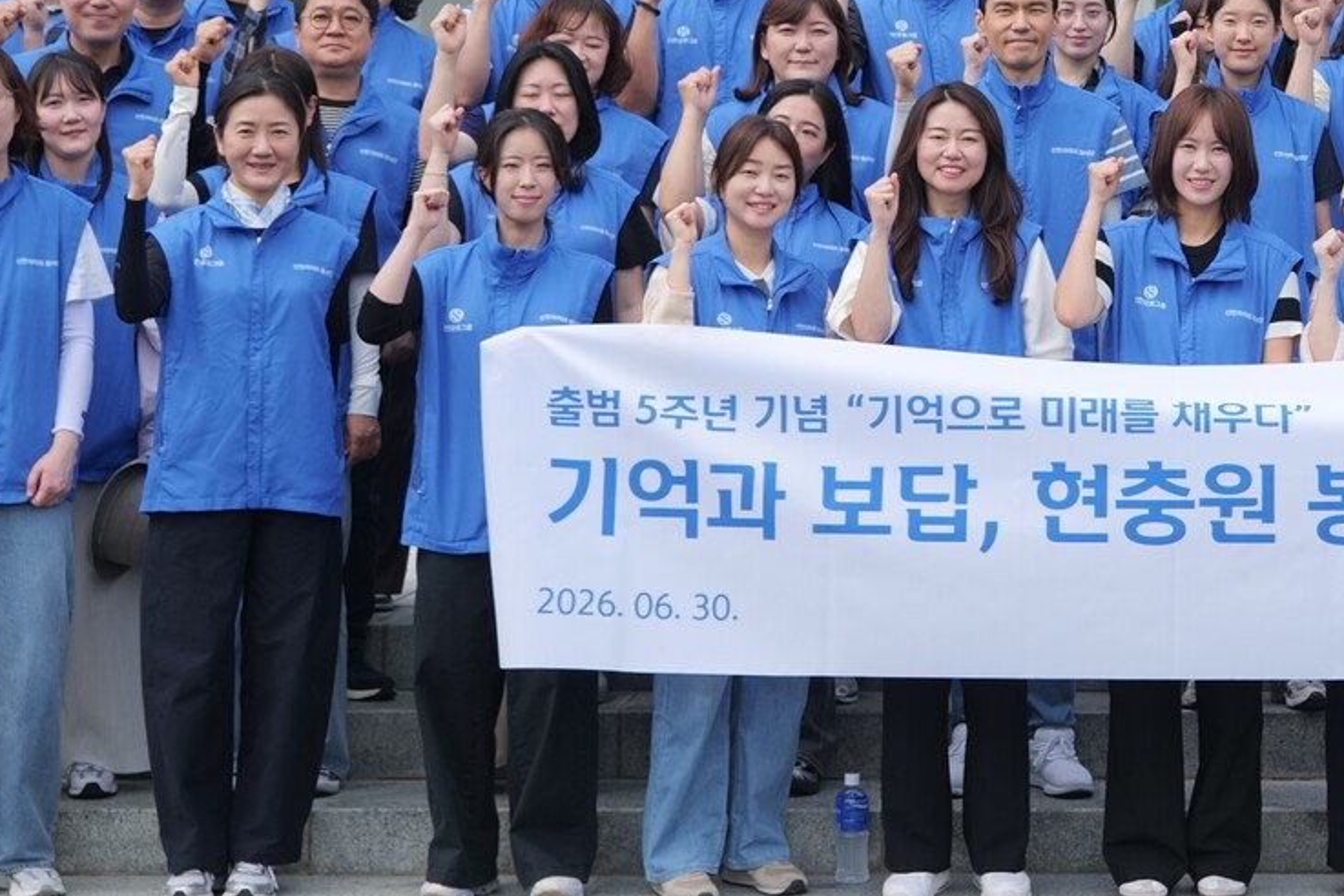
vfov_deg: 14.2
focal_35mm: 95
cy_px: -6
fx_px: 3546
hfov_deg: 21.1
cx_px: 1154
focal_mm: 35
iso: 200
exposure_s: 1/800
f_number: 4
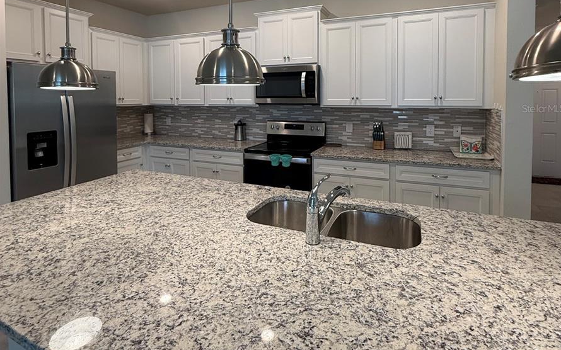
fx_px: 306
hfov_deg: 85.1
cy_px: 108
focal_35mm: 20
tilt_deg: -0.7
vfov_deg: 57.9
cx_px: 283
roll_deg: +0.0
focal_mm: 2.22
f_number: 2.2
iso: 160
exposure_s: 1/120
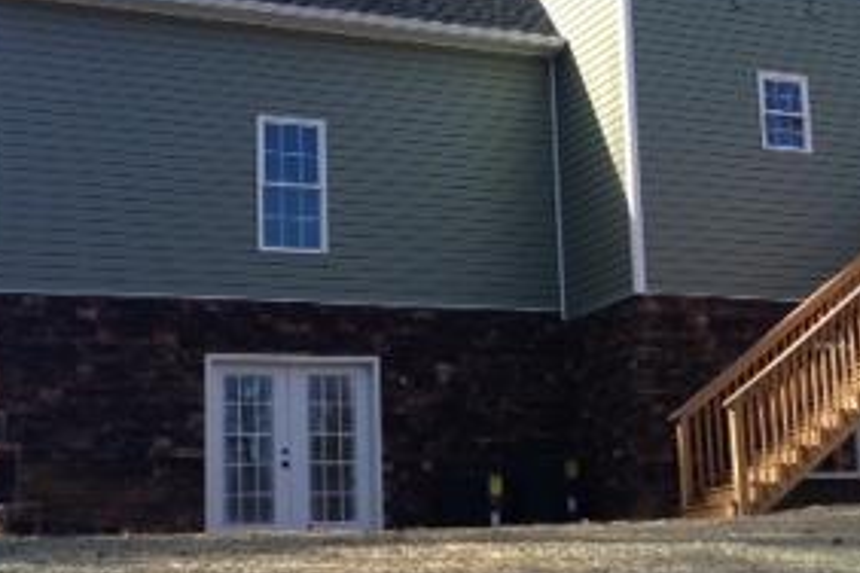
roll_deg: +1.9
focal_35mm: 78
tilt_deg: +11.4
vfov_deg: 17.5
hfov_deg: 25.7
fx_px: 1863
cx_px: 637
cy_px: 198
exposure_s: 1/609
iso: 50
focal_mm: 4.12
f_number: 2.4
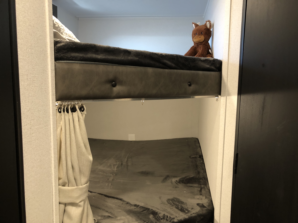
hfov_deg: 63.4
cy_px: 112
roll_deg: +0.7
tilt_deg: -10.8
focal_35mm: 28
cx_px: 149
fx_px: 241
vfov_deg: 49.7
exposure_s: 1/15
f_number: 1.8
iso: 64
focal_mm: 3.99
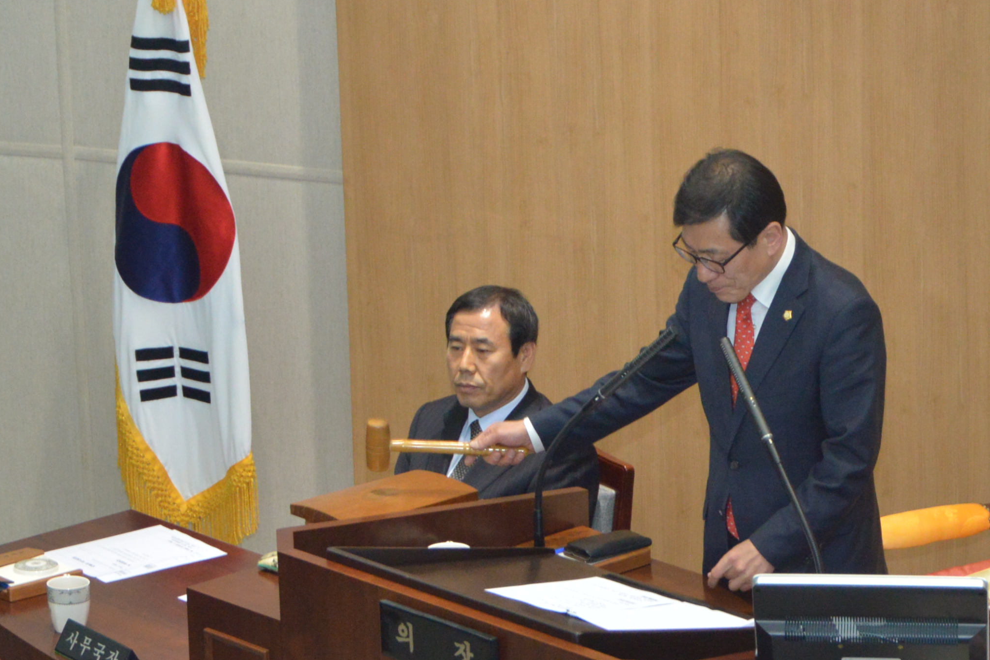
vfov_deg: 7.7
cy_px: 505
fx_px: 4867
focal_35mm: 177
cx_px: 791
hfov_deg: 11.6
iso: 2800
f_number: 7.1
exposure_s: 1/125
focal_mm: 65
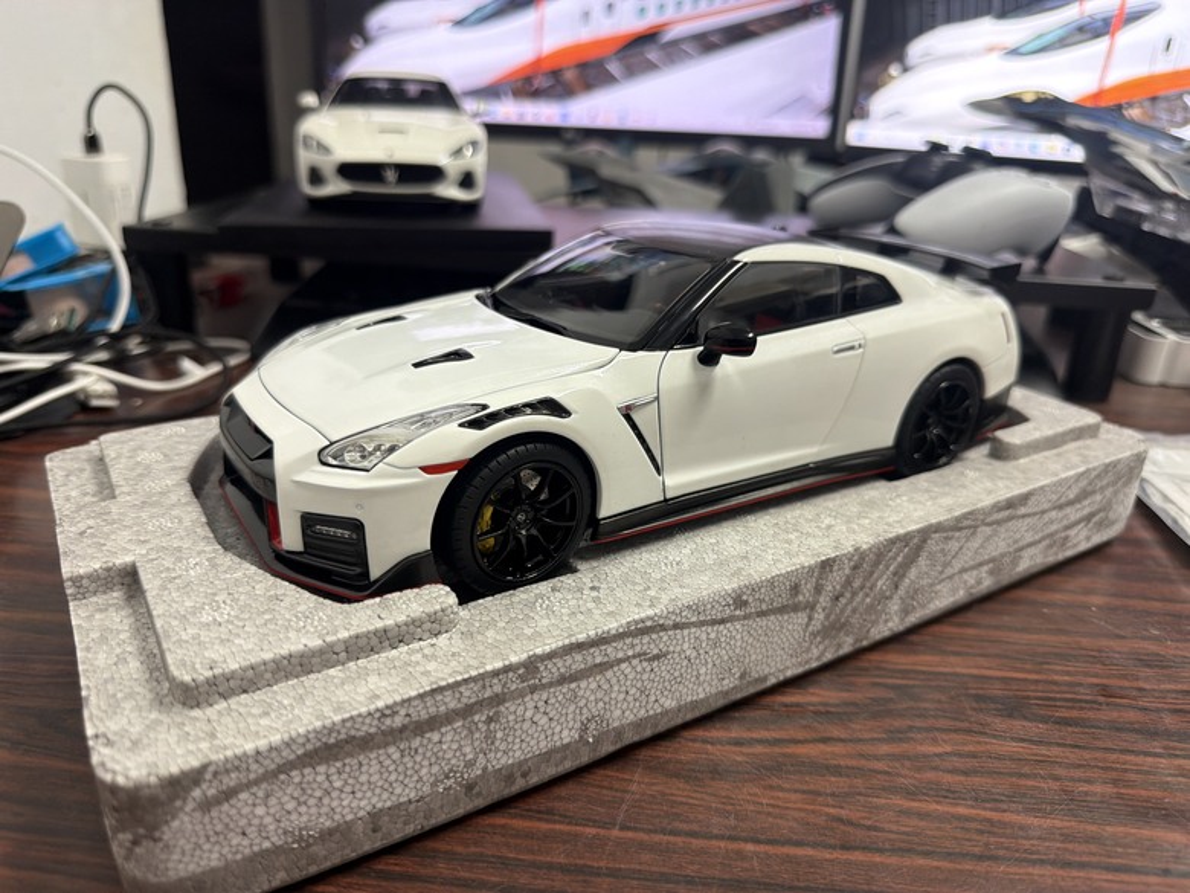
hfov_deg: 71.6
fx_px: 825
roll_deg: -0.7
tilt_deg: -21.7
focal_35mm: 24
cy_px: 446
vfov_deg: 56.8
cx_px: 595
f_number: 1.78
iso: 160
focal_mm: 6.76
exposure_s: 1/60
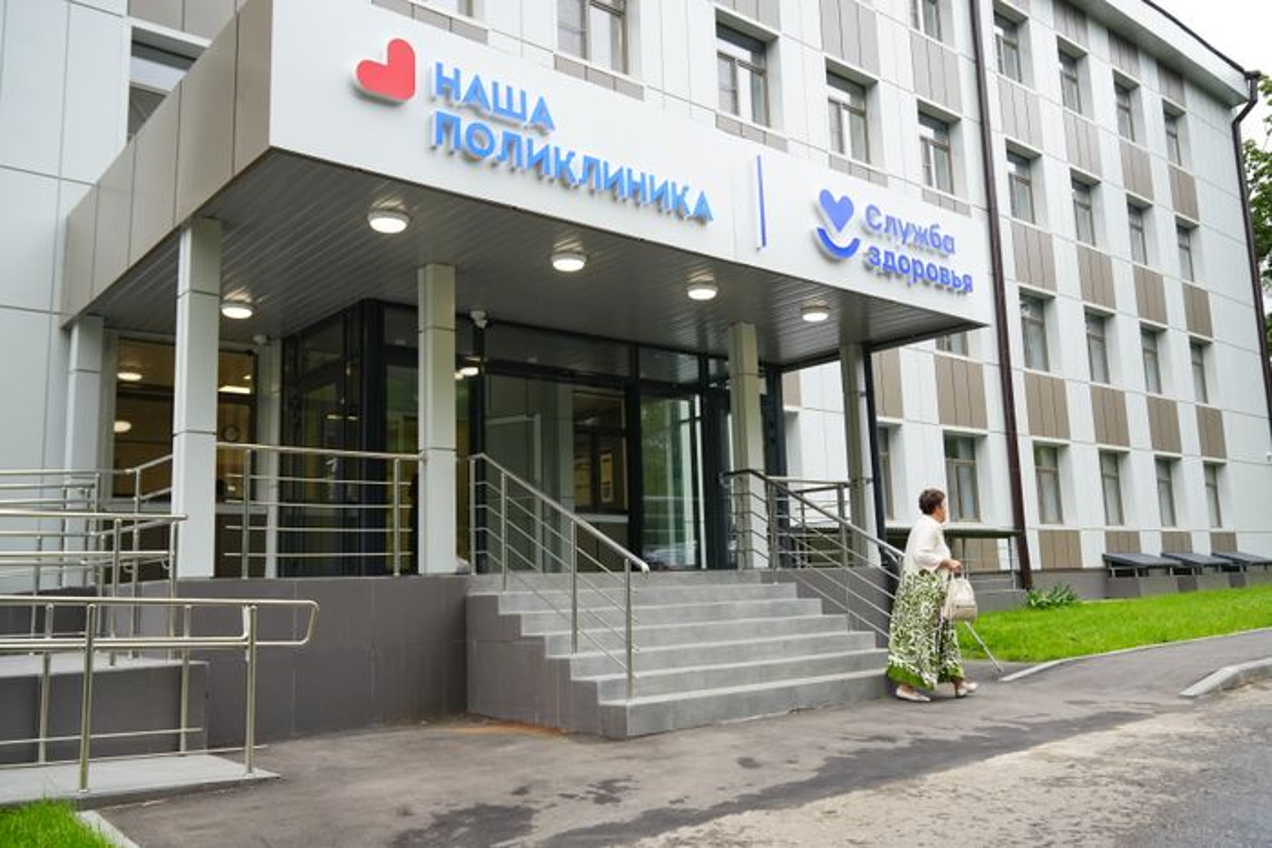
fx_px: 1060
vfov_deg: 43.6
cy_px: 424
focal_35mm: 30
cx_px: 636
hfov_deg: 61.9
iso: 1250
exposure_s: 1/1600
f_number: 3.5
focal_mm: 30
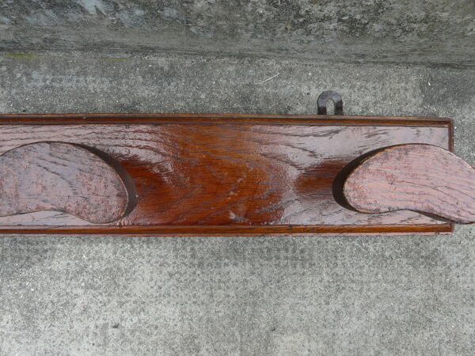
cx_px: 238
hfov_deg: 63.4
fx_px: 384
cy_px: 178
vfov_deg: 49.7
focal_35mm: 28
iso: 100
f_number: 4
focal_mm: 4.6
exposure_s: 1/100
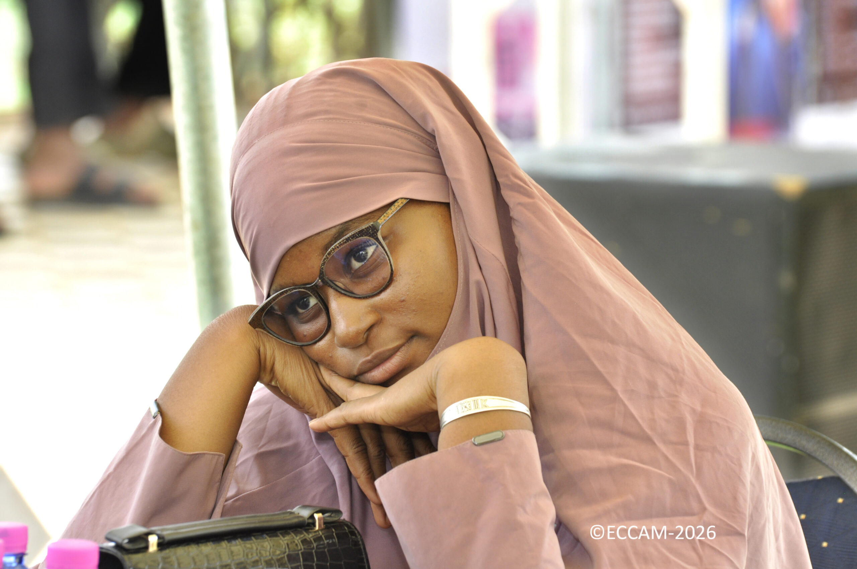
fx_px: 5884
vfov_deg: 5.5
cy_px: 284
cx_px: 428
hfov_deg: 8.3
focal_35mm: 248
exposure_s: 1/160
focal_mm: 165
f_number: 7.1
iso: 500
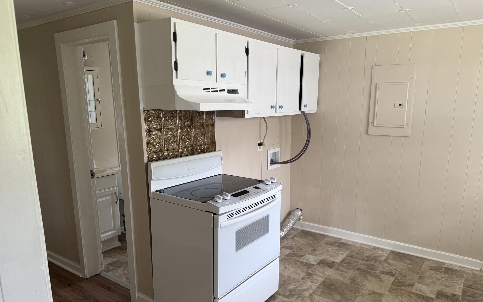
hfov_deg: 70.4
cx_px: 241
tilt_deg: -11.2
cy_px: 168
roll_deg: +0.3
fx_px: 342
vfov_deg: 47.5
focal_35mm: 26
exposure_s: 1/121
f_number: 1.78
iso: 200
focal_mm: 6.76
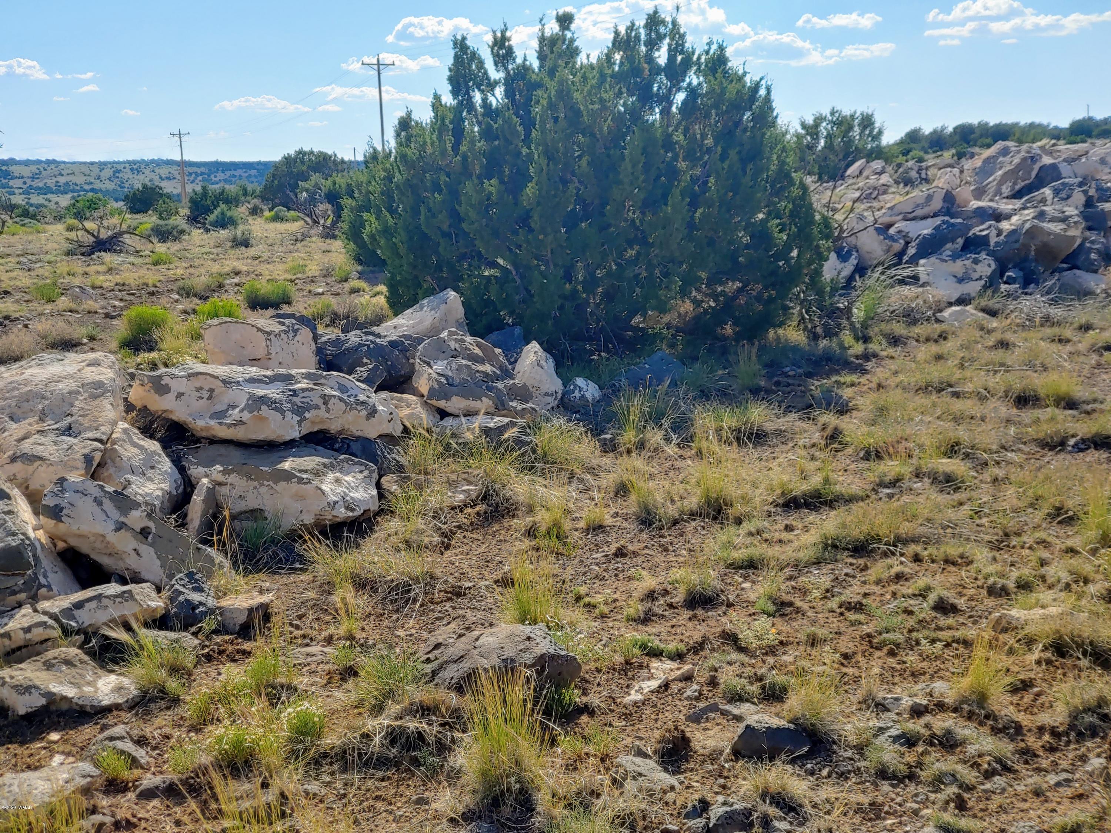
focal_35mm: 50
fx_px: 1604
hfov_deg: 38.2
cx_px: 556
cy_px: 416
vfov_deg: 29.1
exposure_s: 1/346
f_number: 2.4
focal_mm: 5.88
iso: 50
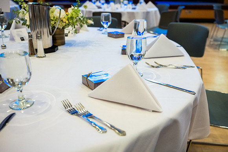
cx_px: 122
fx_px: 225
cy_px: 70
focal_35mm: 36
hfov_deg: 53.7
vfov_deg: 37.3
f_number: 3.5
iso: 2000
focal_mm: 32
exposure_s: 1/60
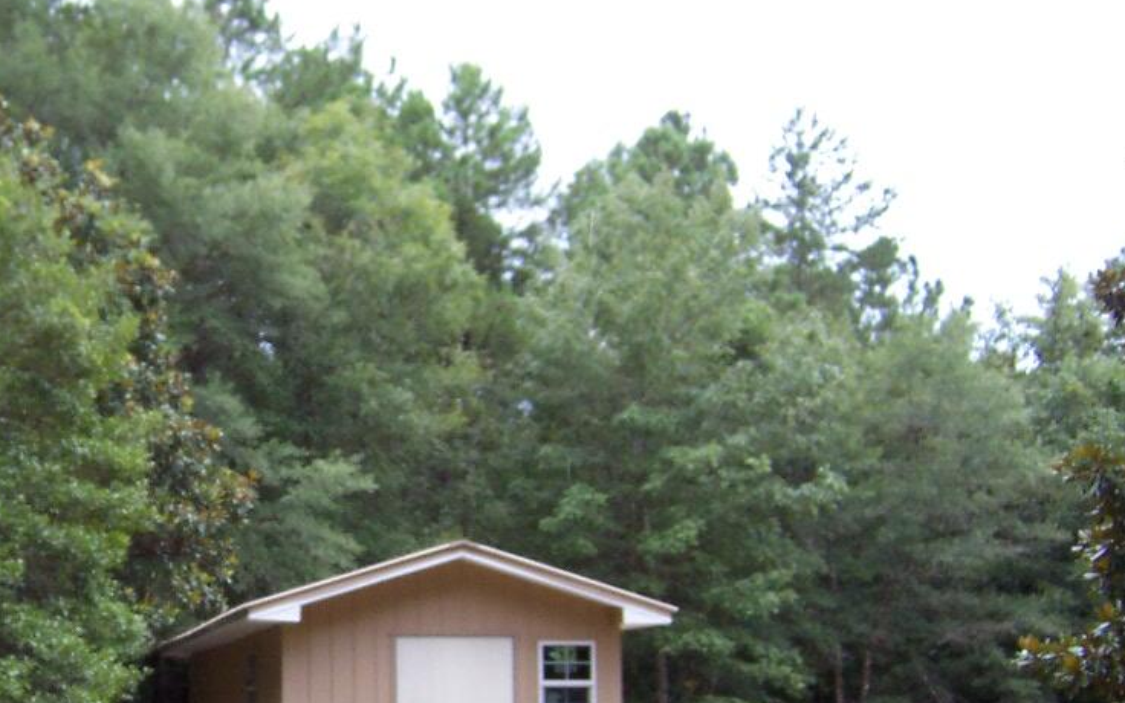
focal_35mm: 57
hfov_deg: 34.5
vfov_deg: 22.4
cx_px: 219
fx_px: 1748
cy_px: 565
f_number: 3.4
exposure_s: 1/180
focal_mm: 5.5
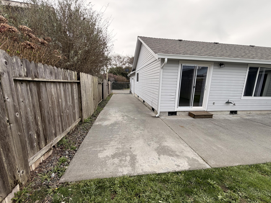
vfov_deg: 85.7
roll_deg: -1.5
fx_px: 110
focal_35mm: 14
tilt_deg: -9.6
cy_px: 102
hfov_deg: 102.1
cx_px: 136
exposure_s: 1/679
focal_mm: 2.22
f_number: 2.2
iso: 40
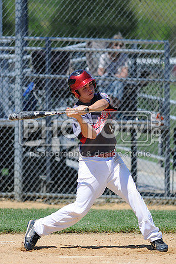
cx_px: 88
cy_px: 132
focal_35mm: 450
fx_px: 3307
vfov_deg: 4.6
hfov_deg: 3.0
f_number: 4
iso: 200
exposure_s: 1/1600
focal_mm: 300
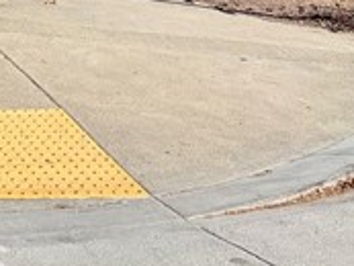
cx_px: -231
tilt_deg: +0.3
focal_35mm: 96
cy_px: -198
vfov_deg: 13.9
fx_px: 982
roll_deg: -2.9
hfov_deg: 17.5
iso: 64
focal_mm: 5.96
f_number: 1.6
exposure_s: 1/3623
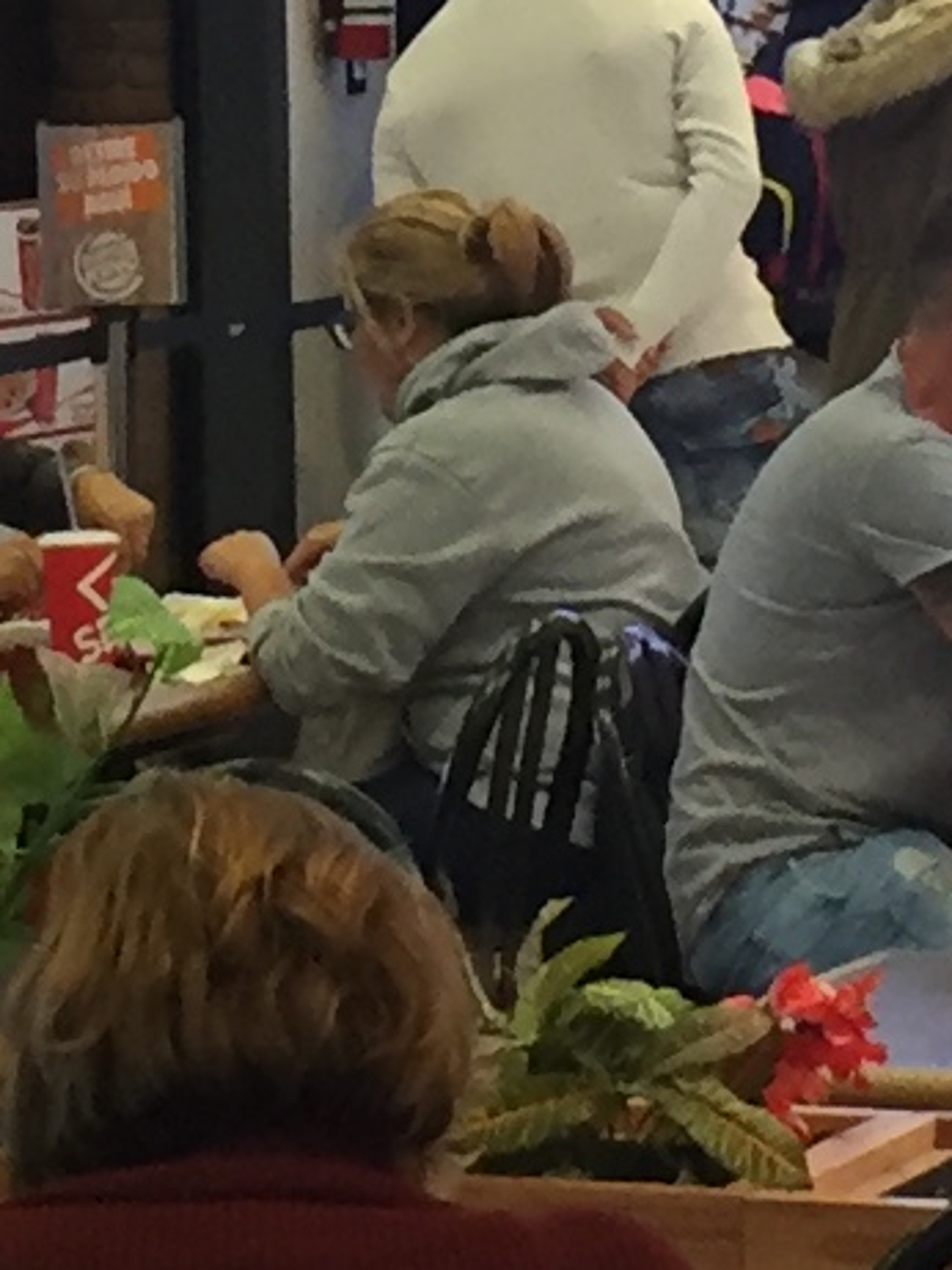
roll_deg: +0.2
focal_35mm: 205
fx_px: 7524
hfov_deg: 7.2
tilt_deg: +0.4
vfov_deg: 9.6
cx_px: 374
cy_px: -157
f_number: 2.2
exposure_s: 1/33
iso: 125
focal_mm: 4.15
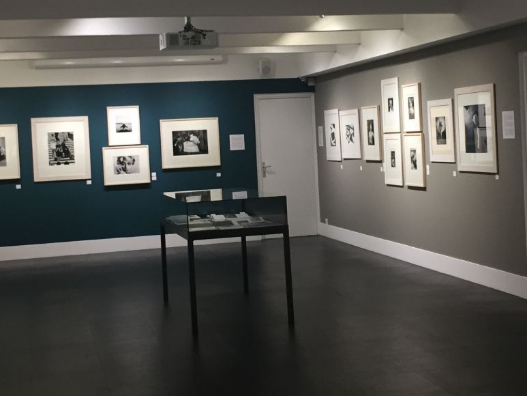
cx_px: 279
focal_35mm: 60
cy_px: 161
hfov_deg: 32.2
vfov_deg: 24.4
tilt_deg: -1.0
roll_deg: +1.9
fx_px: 914
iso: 125
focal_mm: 4.15
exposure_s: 1/33
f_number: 2.2
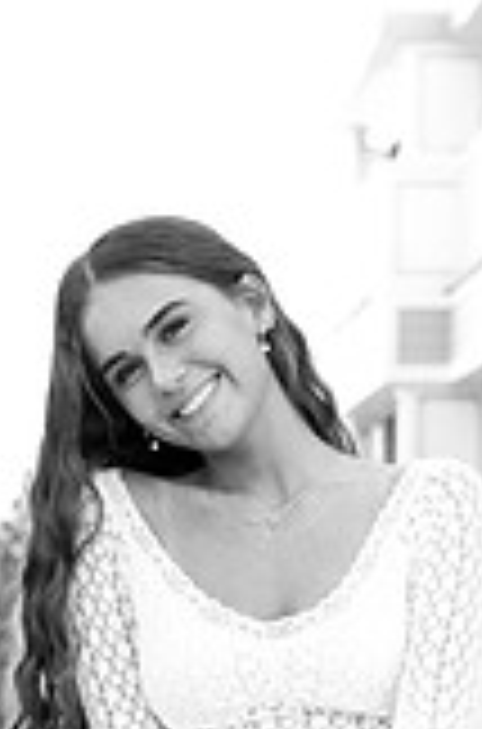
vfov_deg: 14.2
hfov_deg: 9.6
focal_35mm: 142
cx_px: 421
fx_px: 2870
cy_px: 747
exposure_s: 1/640
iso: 1600
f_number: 4
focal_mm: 51
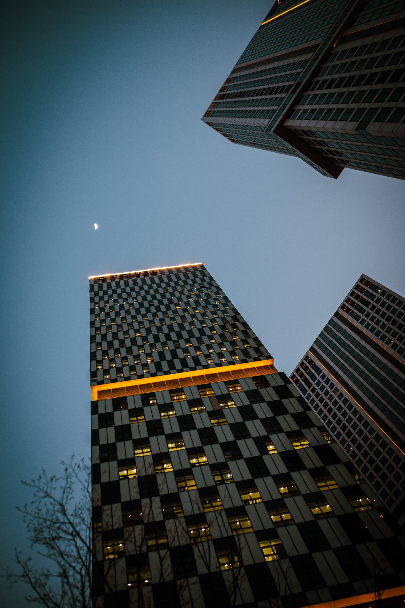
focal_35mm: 35
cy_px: 304
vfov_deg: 54.4
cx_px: 202
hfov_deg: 37.9
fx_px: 590
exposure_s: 1/125
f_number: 1.8
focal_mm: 23
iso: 200
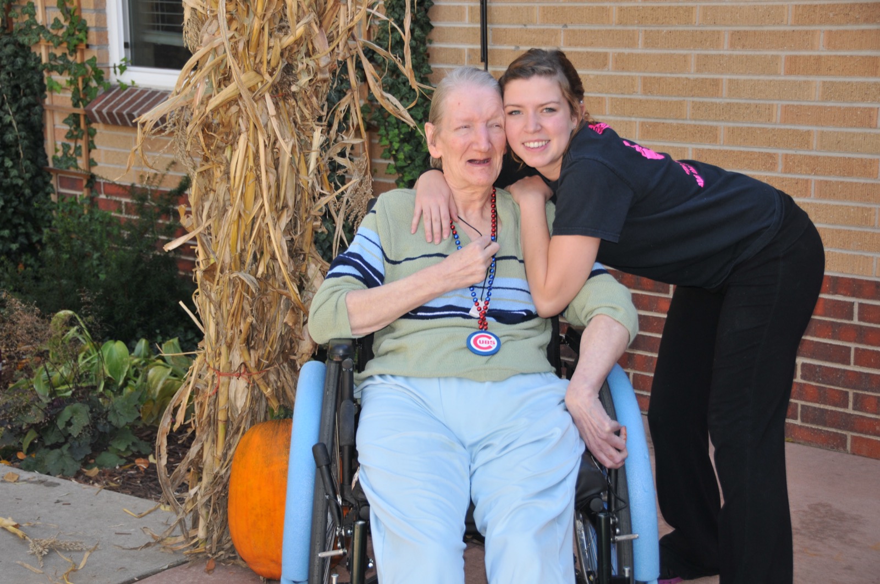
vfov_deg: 20.6
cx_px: 440
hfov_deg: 30.6
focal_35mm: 66
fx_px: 1611
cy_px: 292
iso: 200
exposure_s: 1/250
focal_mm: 44
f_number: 4.5
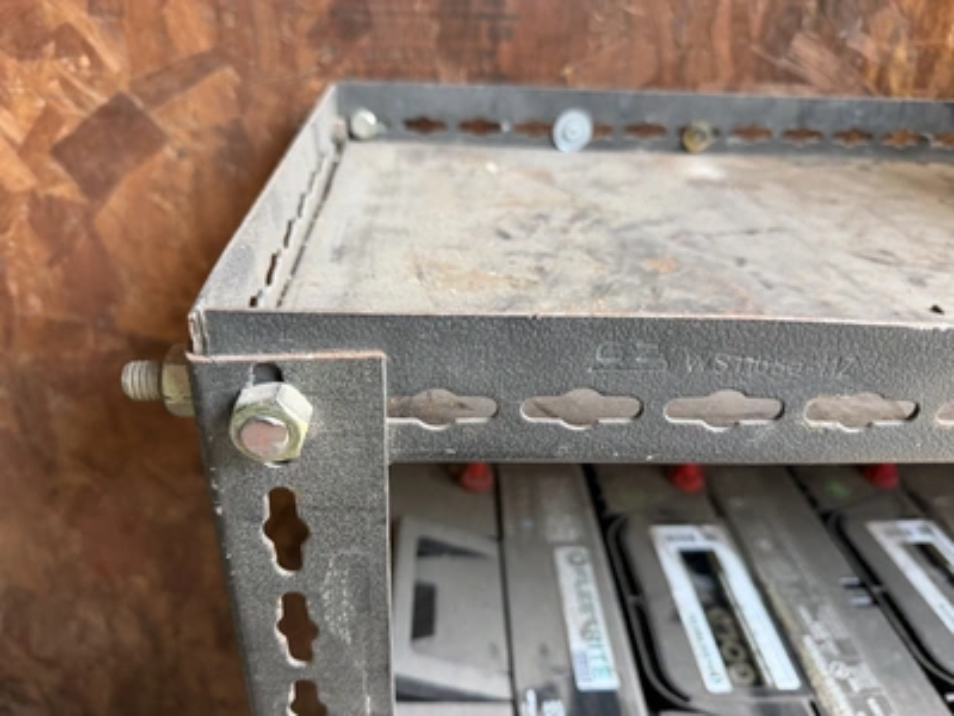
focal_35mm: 24
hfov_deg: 71.6
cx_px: 477
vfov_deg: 56.8
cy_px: 358
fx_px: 661
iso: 200
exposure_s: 1/232
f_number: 1.78
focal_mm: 6.76
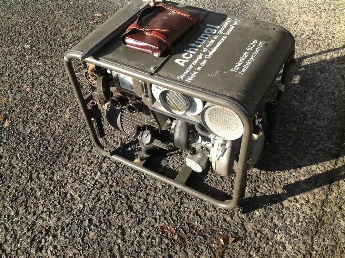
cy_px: 129
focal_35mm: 35
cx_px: 172
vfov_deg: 40.6
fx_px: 348
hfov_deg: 52.7
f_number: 2.4
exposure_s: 1/540
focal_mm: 4.28
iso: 50
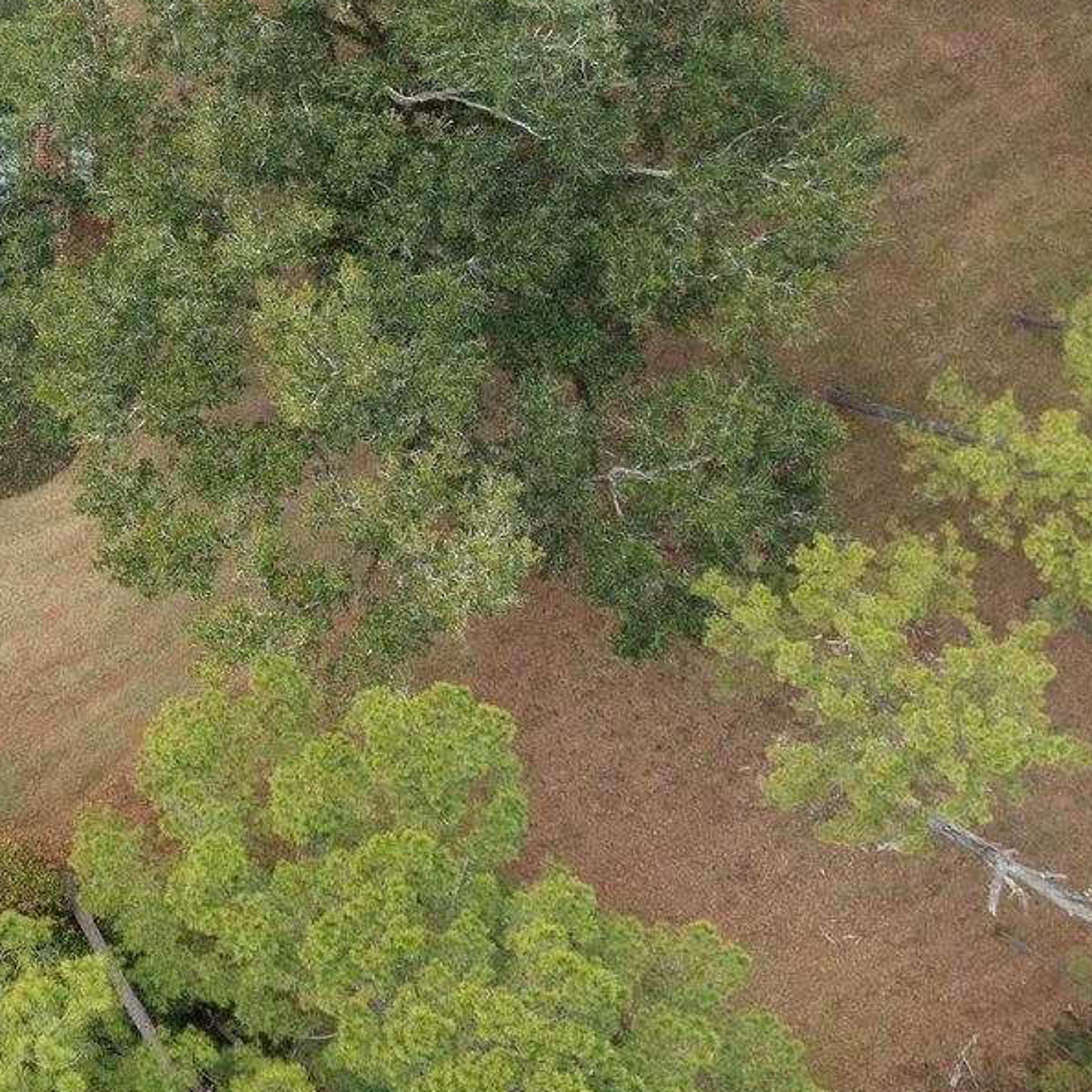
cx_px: -589
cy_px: -1
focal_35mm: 73
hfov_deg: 20.1
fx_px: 2605
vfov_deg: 22.7
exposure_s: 1/200
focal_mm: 12.29
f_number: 2.8
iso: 100
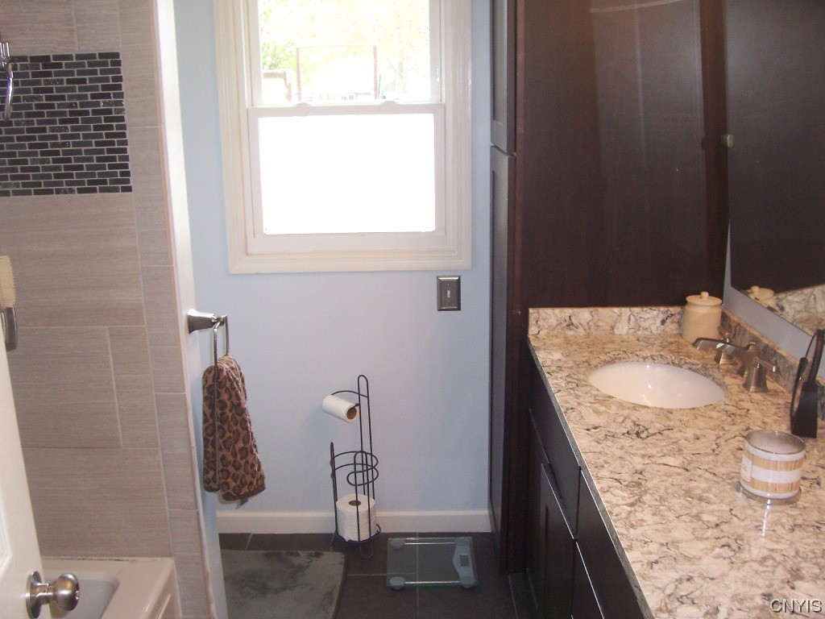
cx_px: 412
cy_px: 310
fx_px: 810
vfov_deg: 41.8
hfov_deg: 54.0
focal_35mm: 34
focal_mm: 5.6
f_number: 2.7
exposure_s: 1/60
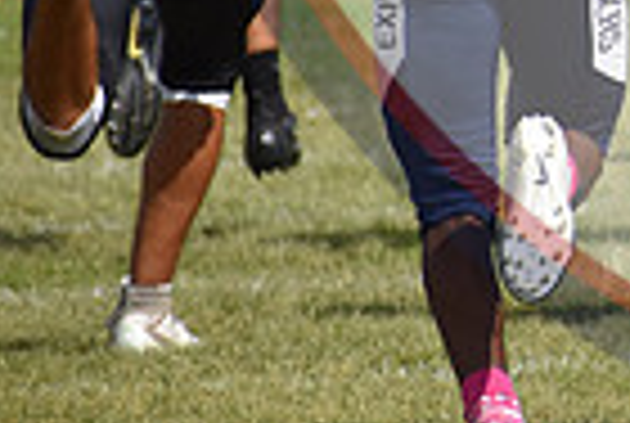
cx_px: 1107
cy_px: -367
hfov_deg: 1.5
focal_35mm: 1365
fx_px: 23938
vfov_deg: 1.0
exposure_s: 1/2000
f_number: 5.6
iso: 220
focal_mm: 220
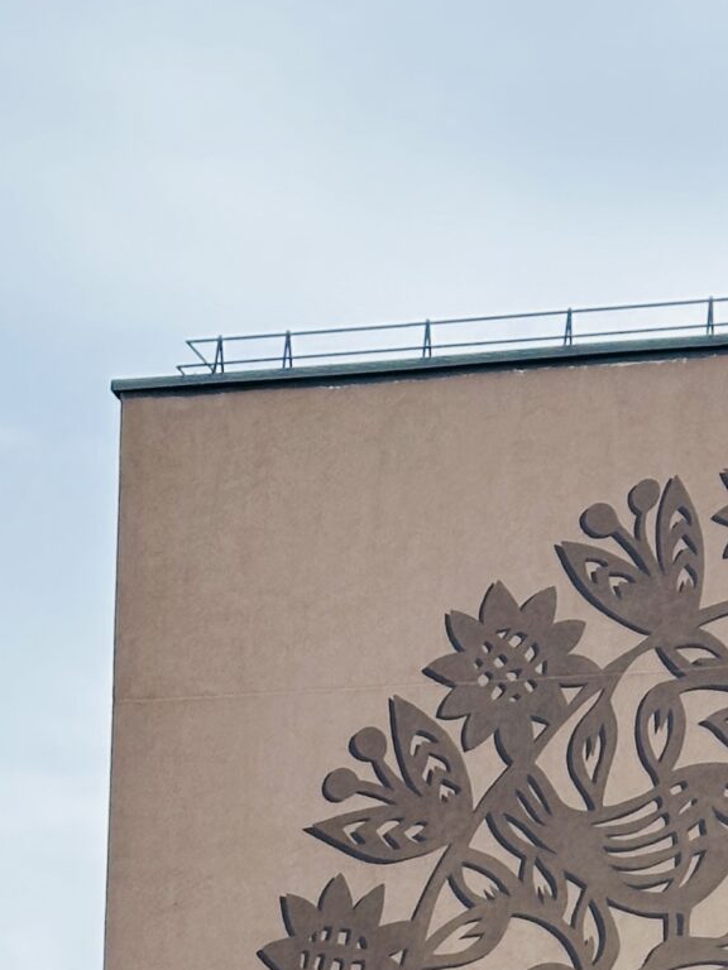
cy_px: 1423
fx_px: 4487
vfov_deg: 11.8
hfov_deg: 9.2
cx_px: 810
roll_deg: -0.2
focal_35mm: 160
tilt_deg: +9.2
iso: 64
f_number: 1.78
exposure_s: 1/1992
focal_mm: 6.86
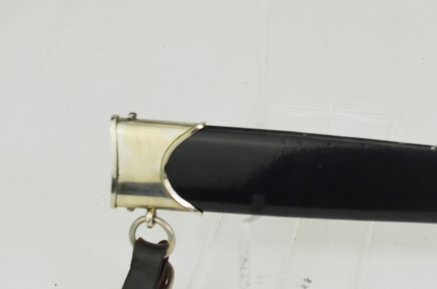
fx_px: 1359
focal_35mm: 112
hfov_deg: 18.0
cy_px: 101
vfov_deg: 12.1
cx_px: 388
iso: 200
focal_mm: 31
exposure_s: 1/160
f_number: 6.3
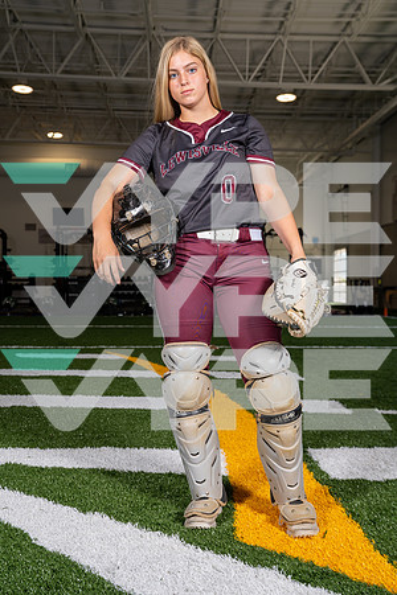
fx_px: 711
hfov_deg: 31.2
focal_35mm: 43
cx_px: 198
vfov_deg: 45.4
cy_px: 298
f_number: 5.6
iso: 200
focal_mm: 43
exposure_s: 1/200
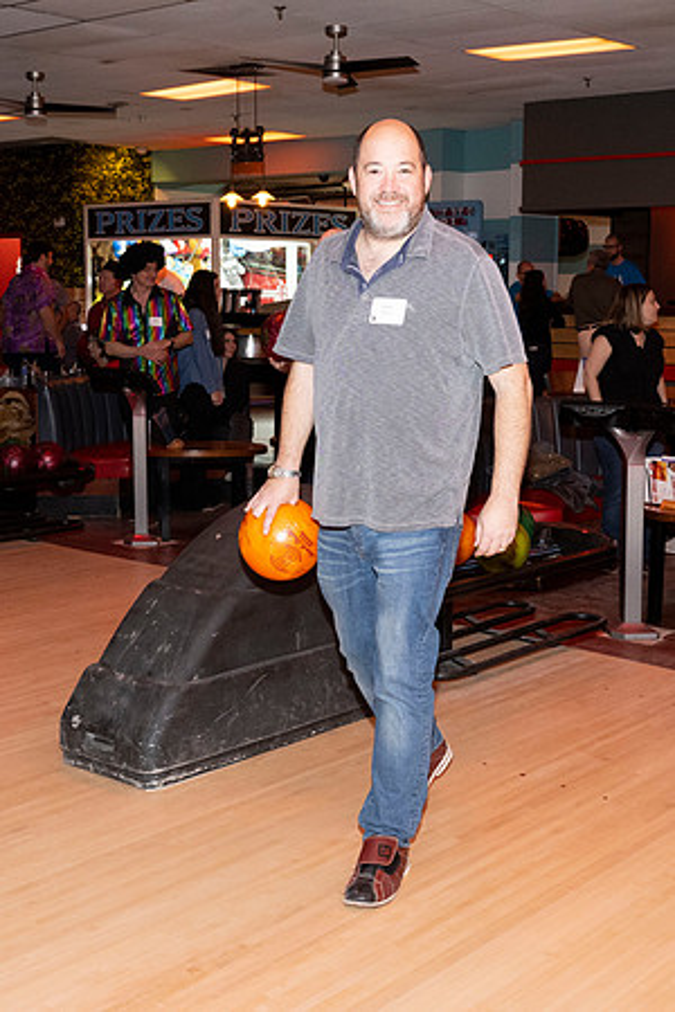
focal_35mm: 50
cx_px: 397
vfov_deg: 39.2
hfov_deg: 26.7
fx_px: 1420
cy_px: 465
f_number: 5.6
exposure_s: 1/100
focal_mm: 26.5
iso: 2000
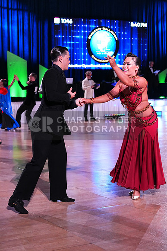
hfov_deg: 19.5
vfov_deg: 28.8
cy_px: 126
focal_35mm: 70
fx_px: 487
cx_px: 84
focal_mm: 70
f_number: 4.5
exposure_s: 1/320
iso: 4000
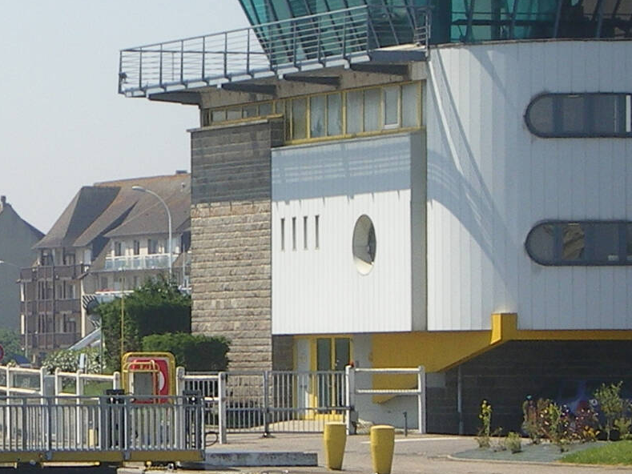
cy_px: 118
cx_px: 107
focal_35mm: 185
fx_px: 3378
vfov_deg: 8.0
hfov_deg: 10.6
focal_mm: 13.3
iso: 50
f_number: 6.9
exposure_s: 1/250
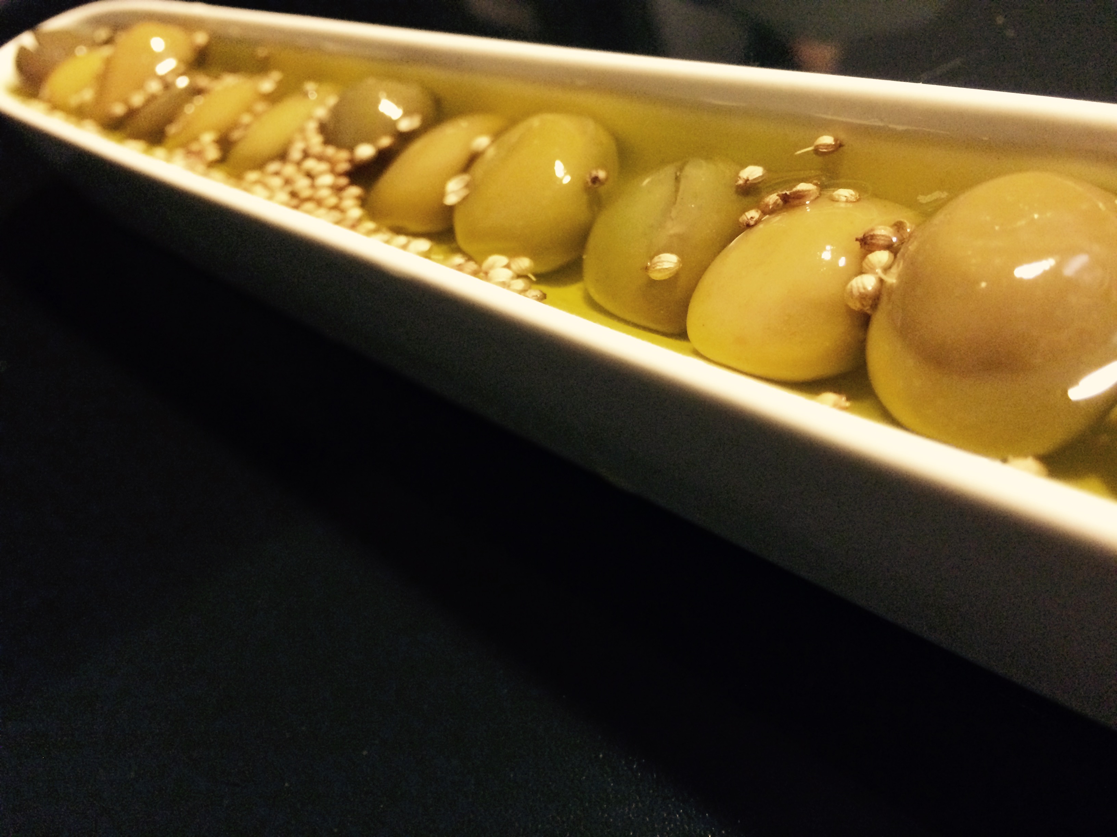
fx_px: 936
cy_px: 418
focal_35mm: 29
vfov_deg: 48.2
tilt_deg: -41.6
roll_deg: +26.2
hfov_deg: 61.7
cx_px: 558
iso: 320
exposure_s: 1/17
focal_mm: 4.15
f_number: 2.2
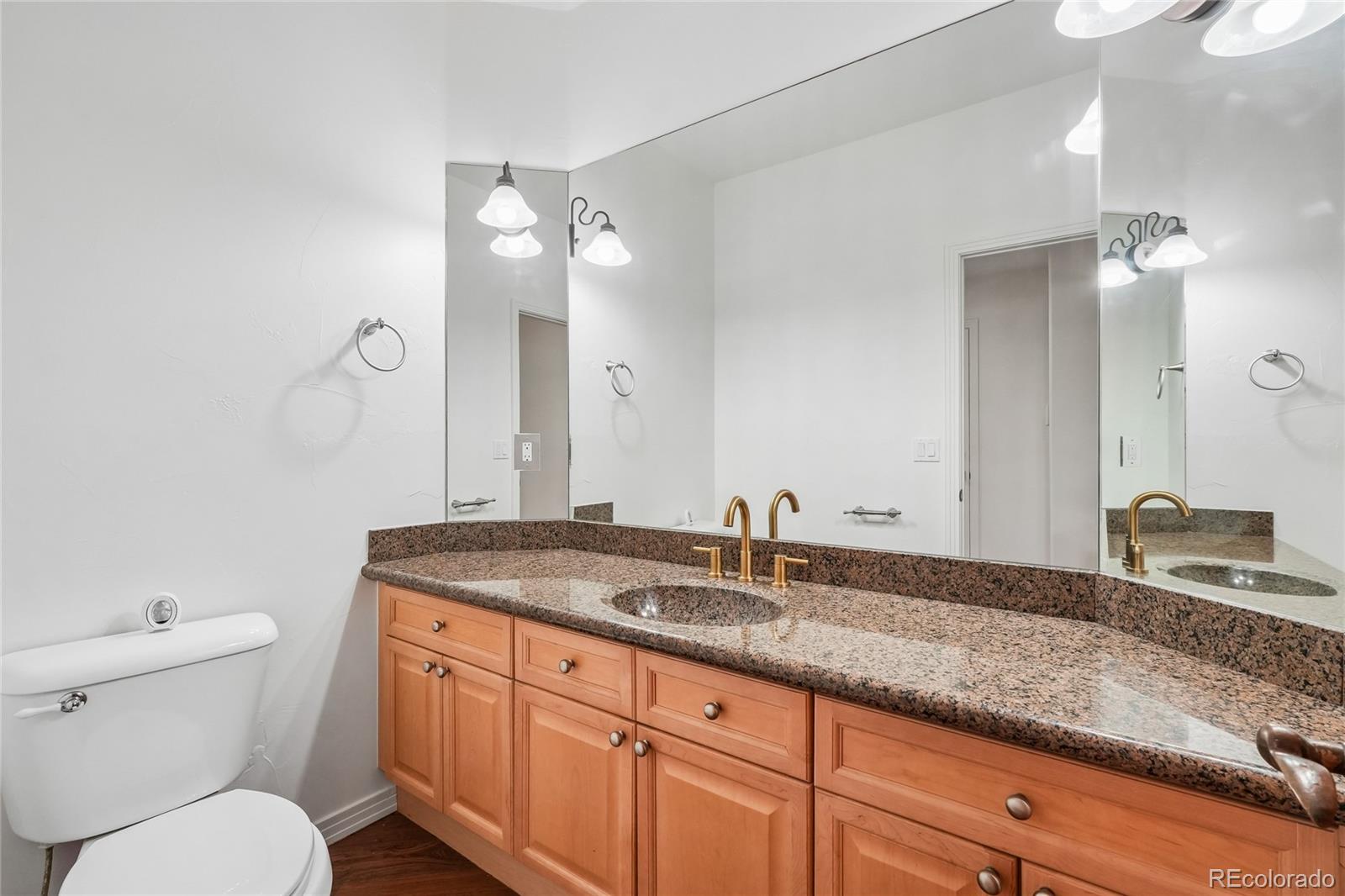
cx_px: 672
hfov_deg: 100.4
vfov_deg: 77.3
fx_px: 560
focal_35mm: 15
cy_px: 448
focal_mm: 10
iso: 800
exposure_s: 1/40
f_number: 8
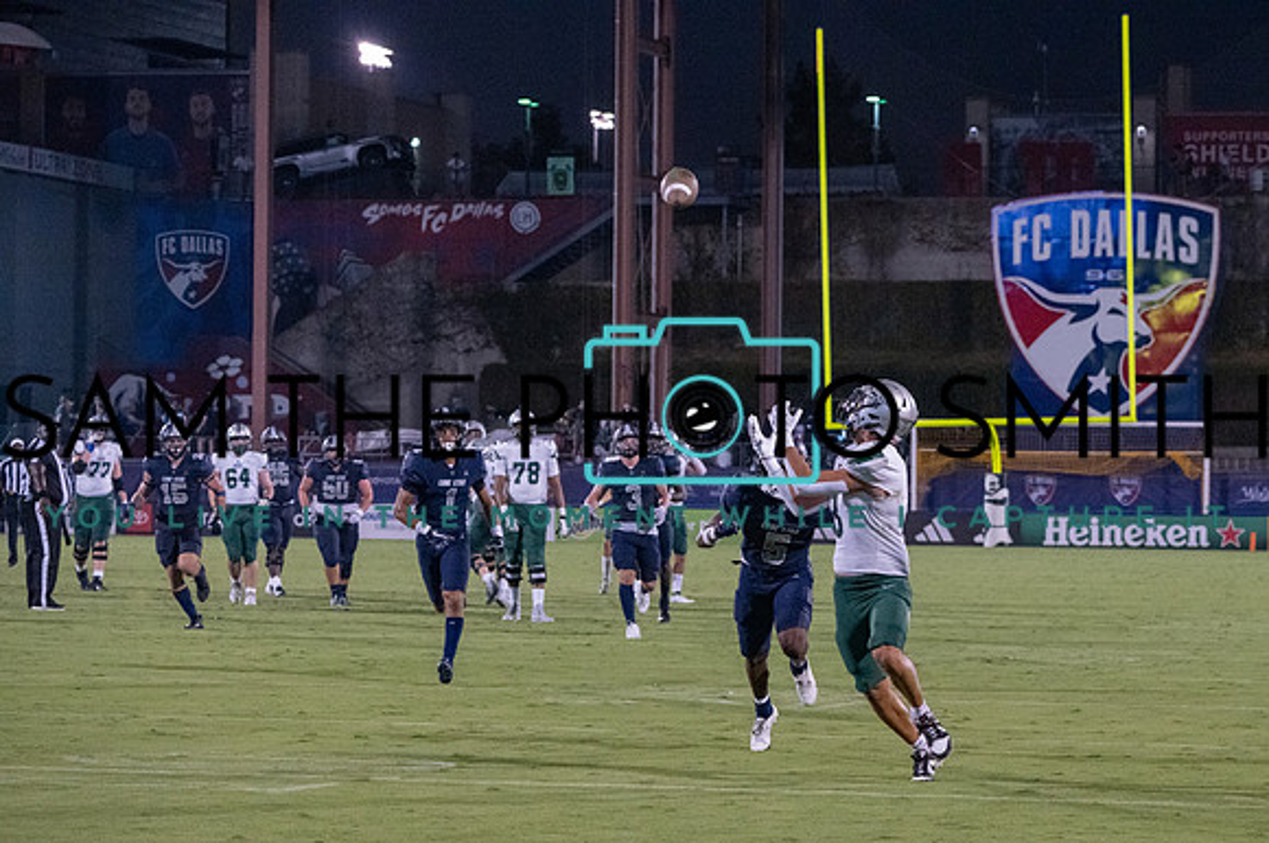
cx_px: 819
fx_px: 4734
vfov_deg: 10.2
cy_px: 547
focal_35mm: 134
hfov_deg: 15.2
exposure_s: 1/1000
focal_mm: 104
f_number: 5.6
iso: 12800
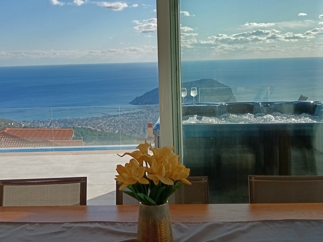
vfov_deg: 27.0
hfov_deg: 35.5
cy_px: 121
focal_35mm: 54
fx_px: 504
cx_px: 162
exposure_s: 1/949
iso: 105
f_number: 1.9
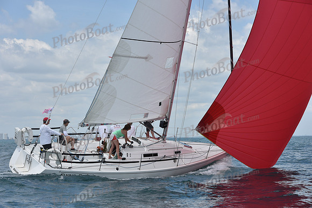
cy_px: 104
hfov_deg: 28.8
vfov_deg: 19.5
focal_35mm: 70
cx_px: 156
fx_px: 607
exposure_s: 1/1250
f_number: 7.1
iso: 250
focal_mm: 70
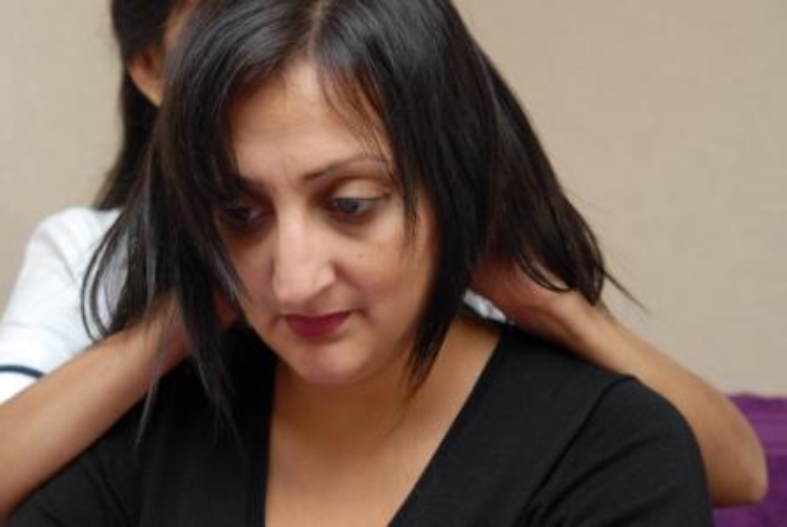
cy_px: 264
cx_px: 394
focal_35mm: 60
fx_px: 1313
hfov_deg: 33.4
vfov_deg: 22.7
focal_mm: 40
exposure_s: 1/60
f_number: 5
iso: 200
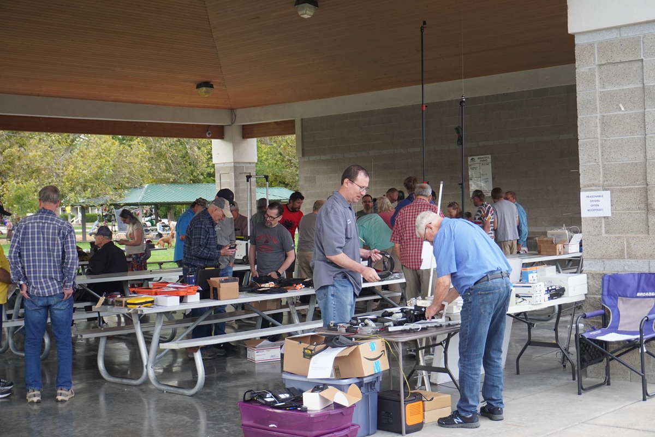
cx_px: 328
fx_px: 955
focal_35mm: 52
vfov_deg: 25.8
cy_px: 218
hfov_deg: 37.9
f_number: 5.6
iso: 400
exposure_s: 1/160
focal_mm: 35
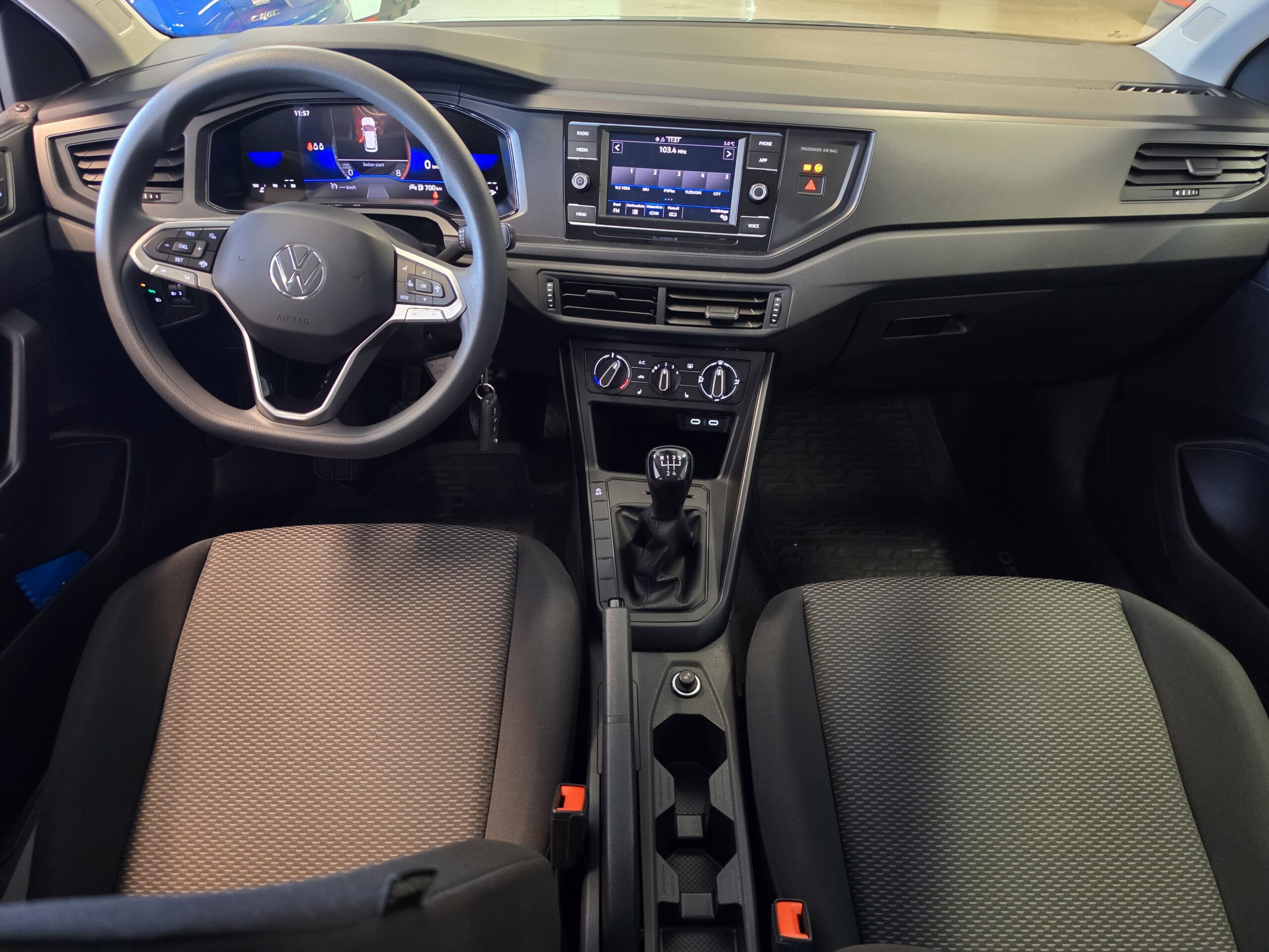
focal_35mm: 23
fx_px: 843
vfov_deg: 58.9
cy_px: 476
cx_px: 634
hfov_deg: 73.9
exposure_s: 1/25
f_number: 1.4
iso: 800
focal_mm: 6.5
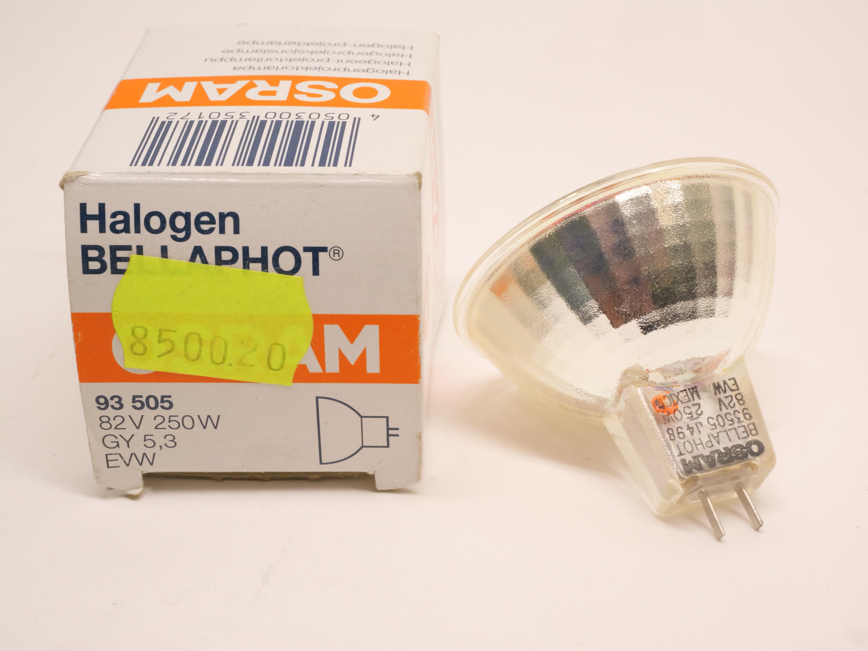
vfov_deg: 24.4
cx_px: 434
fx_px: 1505
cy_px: 326
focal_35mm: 60
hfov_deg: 32.2
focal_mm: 30
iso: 2500
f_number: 10
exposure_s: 1/80
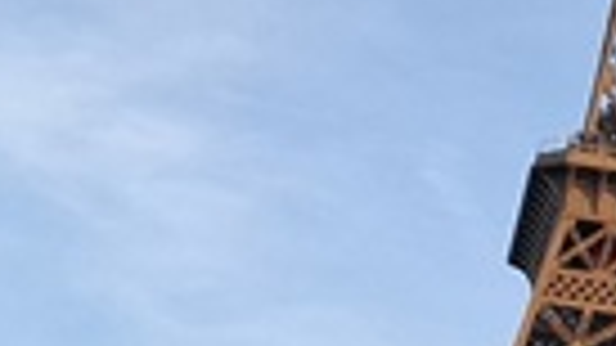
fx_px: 3054
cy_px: 719
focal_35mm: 187
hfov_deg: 11.0
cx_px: 944
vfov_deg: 6.3
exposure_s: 1/454
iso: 50
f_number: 1.8
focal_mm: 5.54
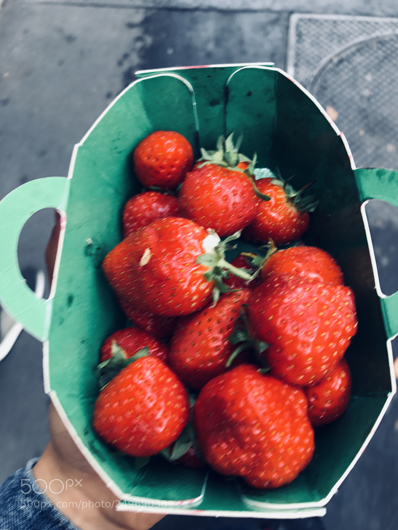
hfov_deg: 49.7
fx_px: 429
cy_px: 265
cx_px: 199
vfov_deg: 63.4
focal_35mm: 28
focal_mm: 3.99
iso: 25
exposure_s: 1/50
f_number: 1.8
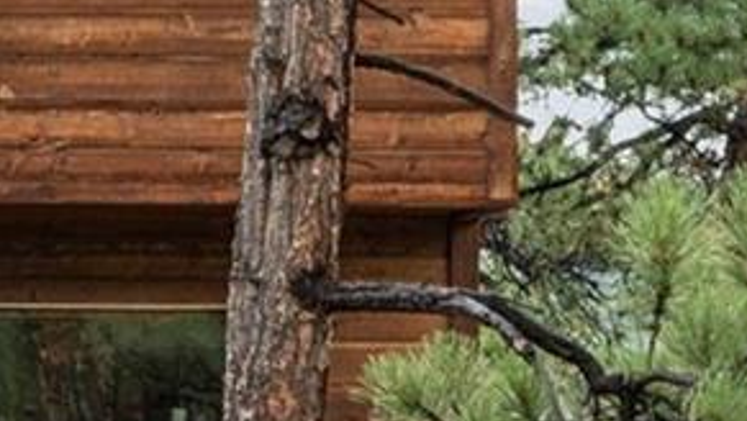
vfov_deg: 3.2
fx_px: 7530
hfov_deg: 5.5
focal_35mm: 380
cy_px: 90
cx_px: -1155
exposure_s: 1/50
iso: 400
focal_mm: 66
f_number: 9
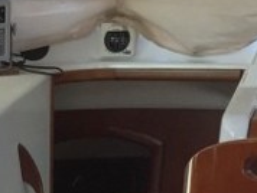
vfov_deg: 8.8
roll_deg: +0.9
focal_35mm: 156
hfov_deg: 11.7
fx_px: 1160
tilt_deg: -19.1
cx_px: -199
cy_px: 434
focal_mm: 4.15
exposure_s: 1/439
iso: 32
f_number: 2.2
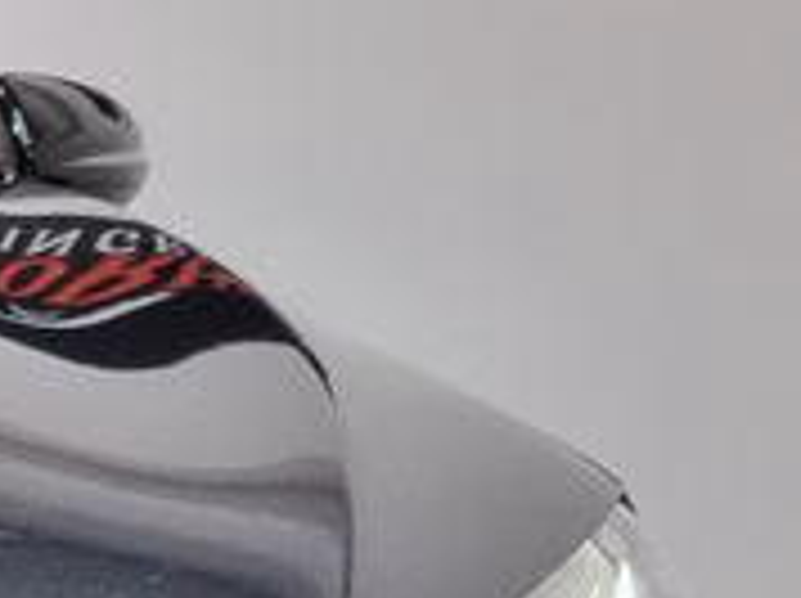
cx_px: -801
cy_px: 805
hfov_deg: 14.9
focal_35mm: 108
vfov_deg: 13.1
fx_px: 2496
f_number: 1.8
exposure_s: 1/100
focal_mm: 6.7
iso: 160
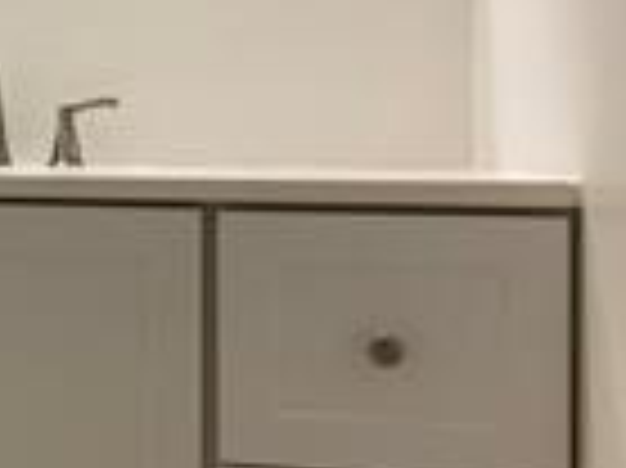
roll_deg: +0.0
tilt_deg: -0.3
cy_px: 135
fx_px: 1156
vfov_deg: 22.7
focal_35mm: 64
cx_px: -106
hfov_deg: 27.1
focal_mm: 4.25
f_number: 1.8
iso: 64
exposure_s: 1/60
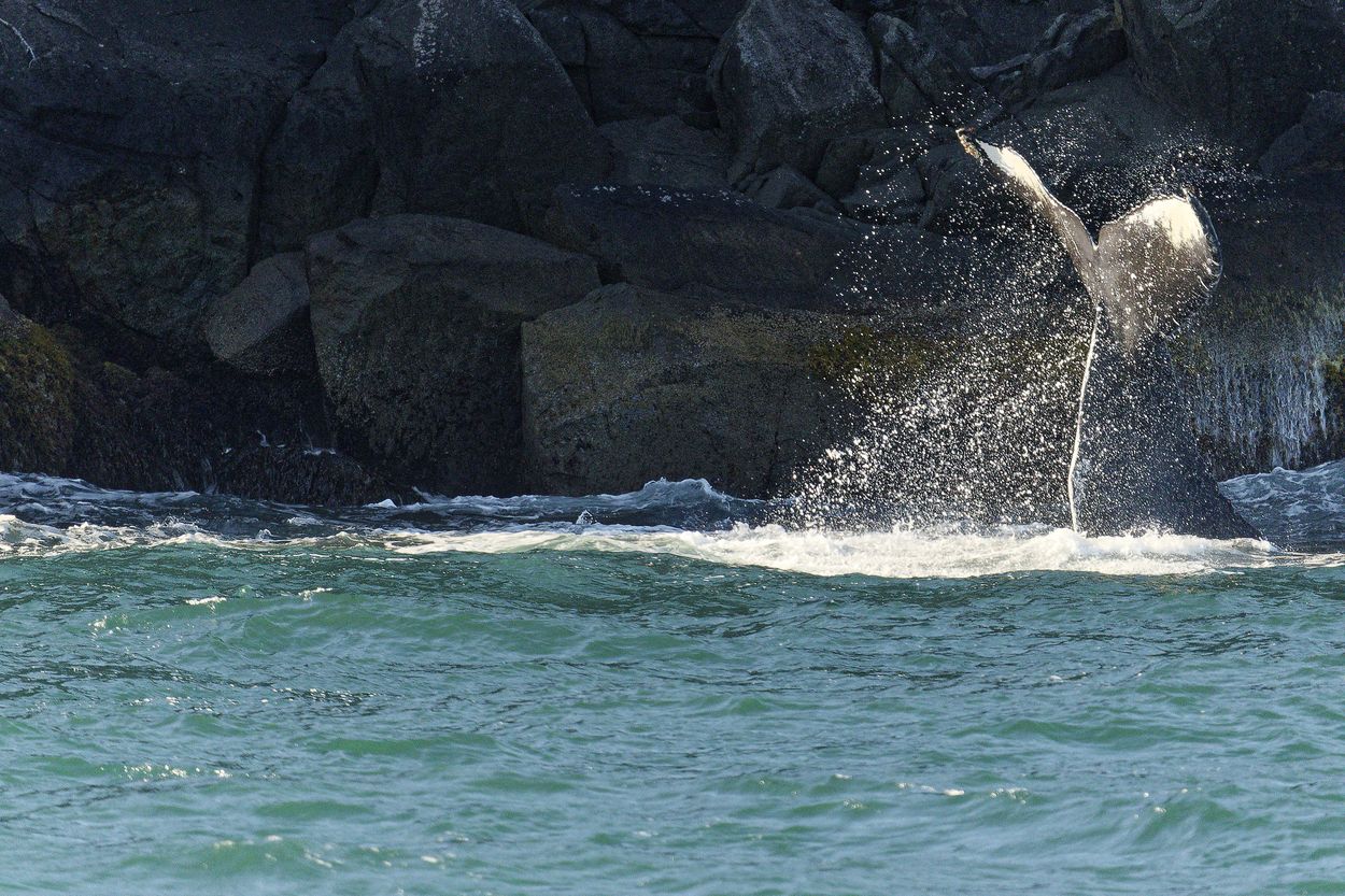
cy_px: 448
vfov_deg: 1.8
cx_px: 672
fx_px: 28015
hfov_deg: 2.8
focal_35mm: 750
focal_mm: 500
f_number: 6.7
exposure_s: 1/800
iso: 2500
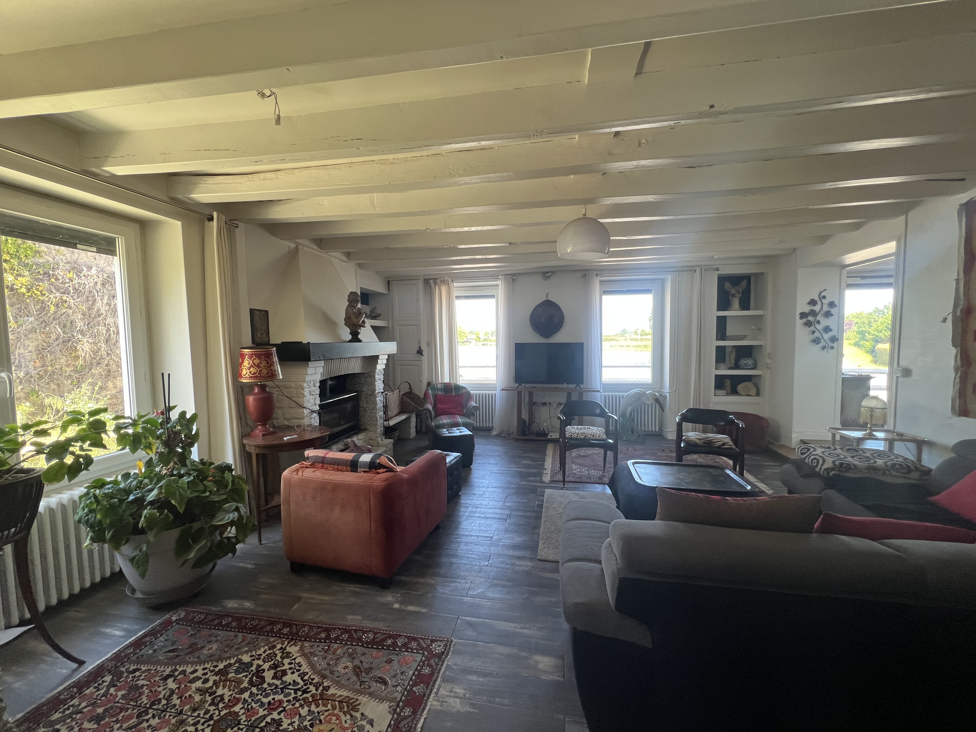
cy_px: 366
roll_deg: +0.6
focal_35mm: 13
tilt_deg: -3.6
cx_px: 488
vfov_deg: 89.9
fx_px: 367
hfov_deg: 106.2
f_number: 1.8
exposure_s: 1/99
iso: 100
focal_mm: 1.57
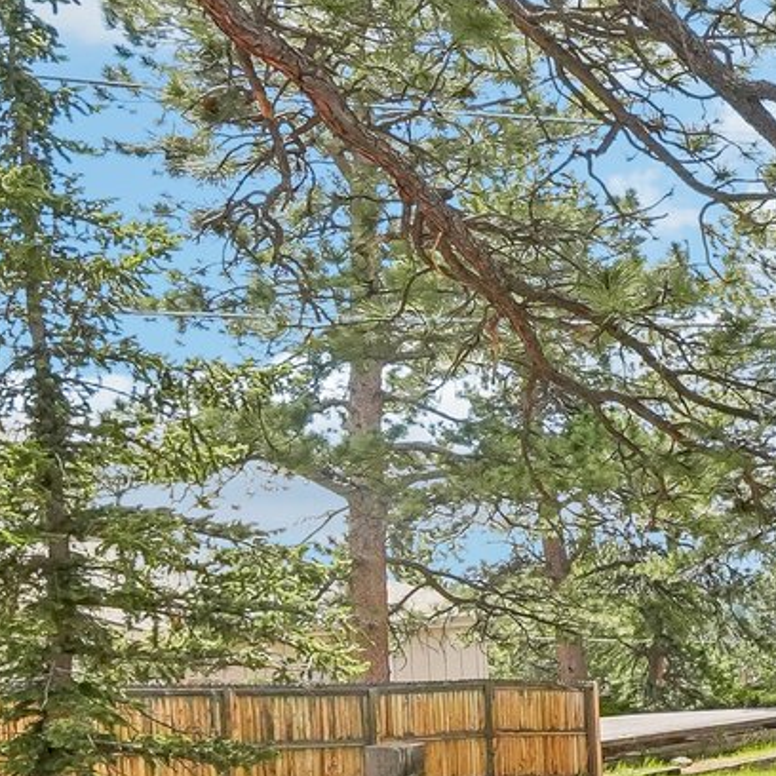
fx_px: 1623
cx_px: 1653
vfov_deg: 26.7
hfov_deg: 17.1
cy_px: 534
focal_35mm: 64
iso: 800
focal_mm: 10
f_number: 8
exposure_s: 1/640
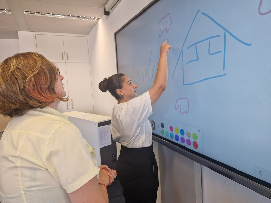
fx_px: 180
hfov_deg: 73.9
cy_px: 102
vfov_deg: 58.9
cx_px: 136
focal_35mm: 23
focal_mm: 5.4
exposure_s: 1/180
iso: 100
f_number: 1.8
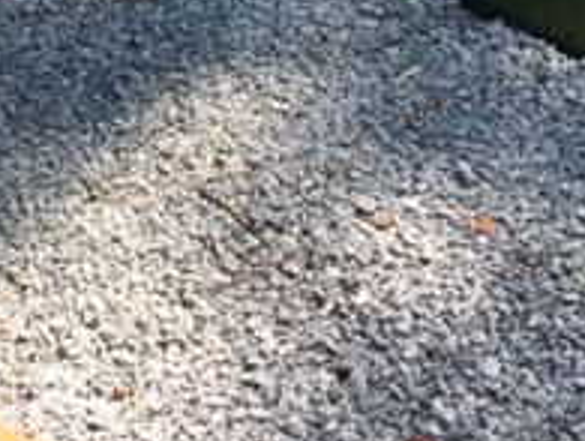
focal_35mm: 95
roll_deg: +3.9
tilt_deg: -29.0
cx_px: 63
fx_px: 1608
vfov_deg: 15.1
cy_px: -93
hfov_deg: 20.2
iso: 32
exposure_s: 1/898
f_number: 2.2
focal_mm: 4.15
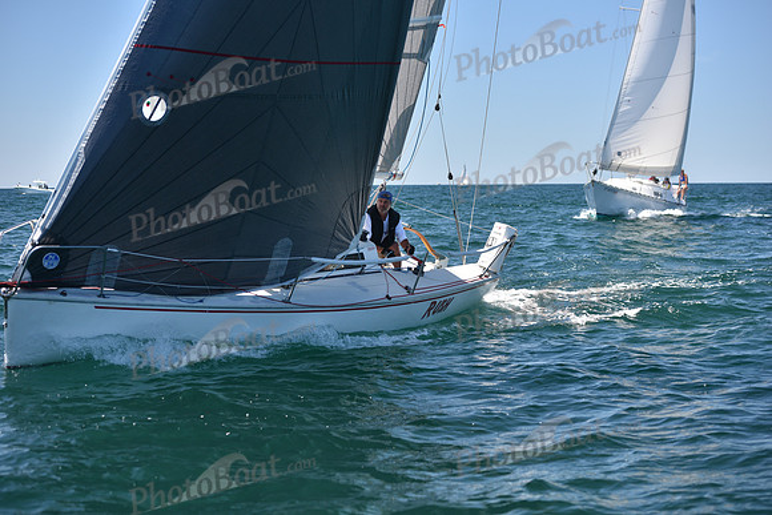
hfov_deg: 28.8
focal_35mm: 70
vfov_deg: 19.5
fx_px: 1501
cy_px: 258
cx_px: 386
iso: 250
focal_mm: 70
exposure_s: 1/800
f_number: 3.5
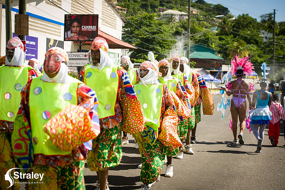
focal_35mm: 70
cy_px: 95
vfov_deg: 19.4
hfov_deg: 28.9
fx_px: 554
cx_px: 142
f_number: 6.3
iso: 100
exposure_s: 1/200
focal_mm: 70
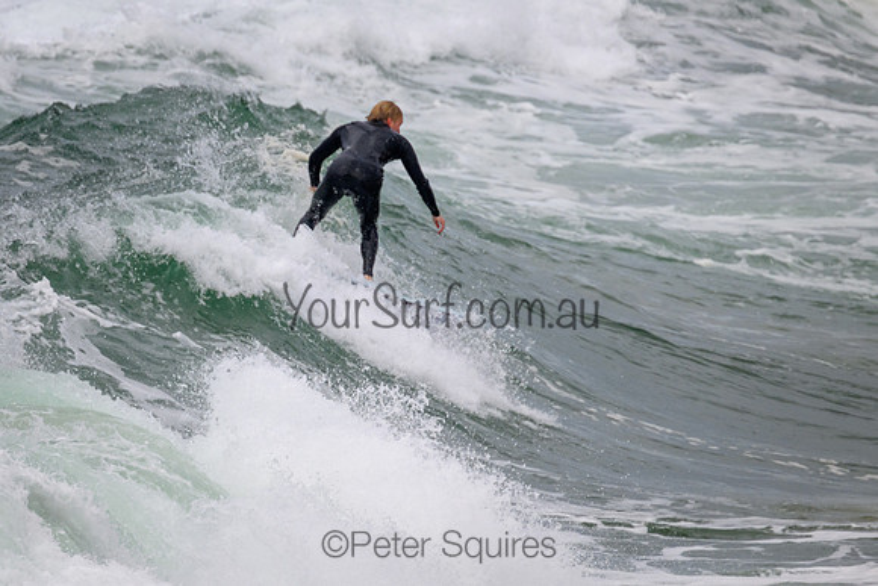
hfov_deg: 1.9
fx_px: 26799
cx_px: 303
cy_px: 295
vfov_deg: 1.3
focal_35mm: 1099
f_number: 11
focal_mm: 800
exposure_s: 1/2000
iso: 640
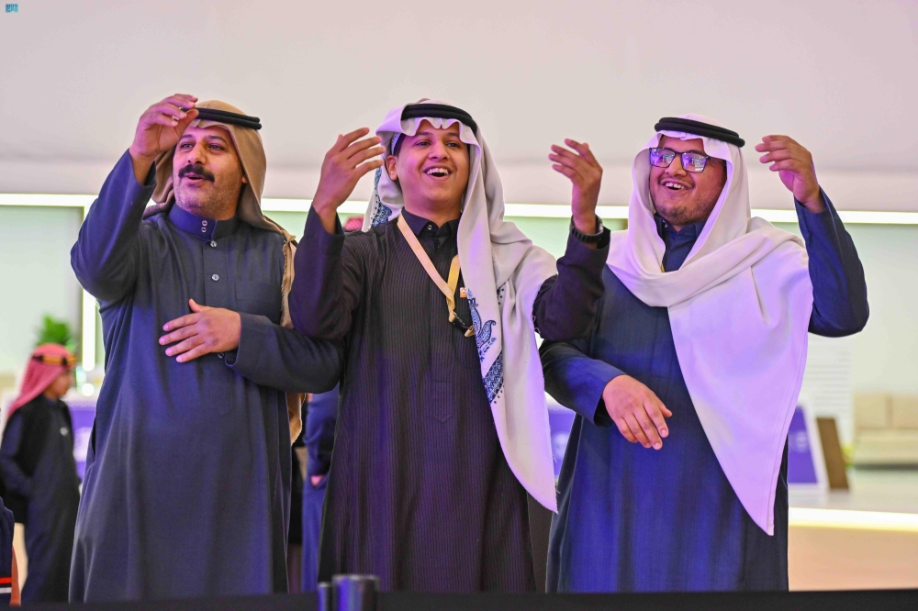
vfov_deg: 15.2
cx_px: 459
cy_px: 306
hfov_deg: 22.6
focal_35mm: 90
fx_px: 2294
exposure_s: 1/160
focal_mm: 90
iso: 2000
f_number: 2.8
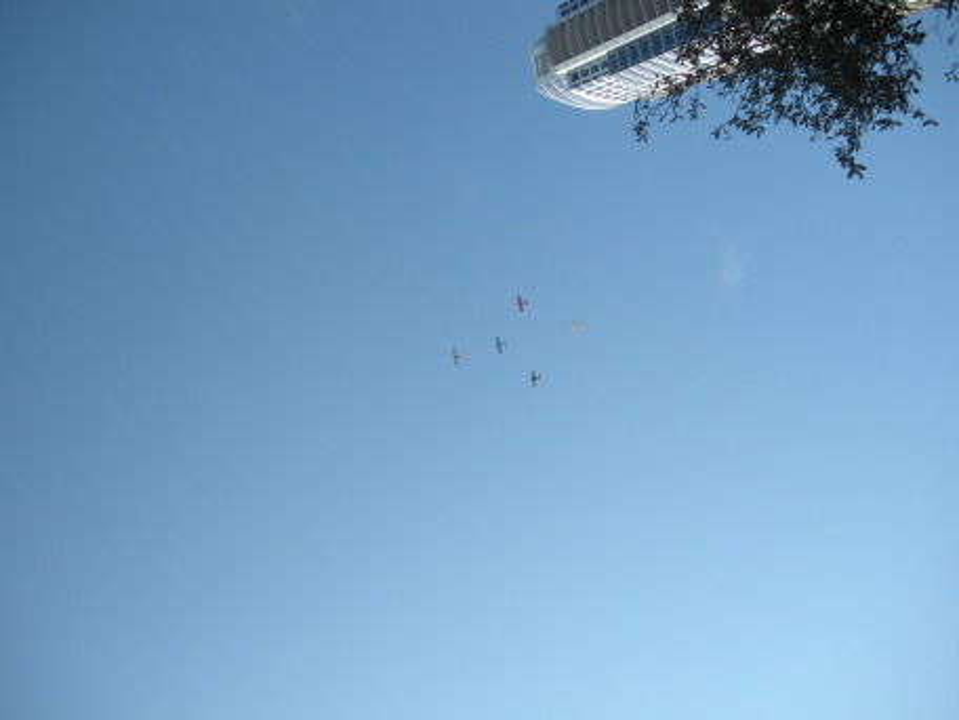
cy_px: 360
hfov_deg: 51.4
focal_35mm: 36
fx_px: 997
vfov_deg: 39.7
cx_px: 480
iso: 88
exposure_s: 1/511
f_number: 3.5
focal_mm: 6.3
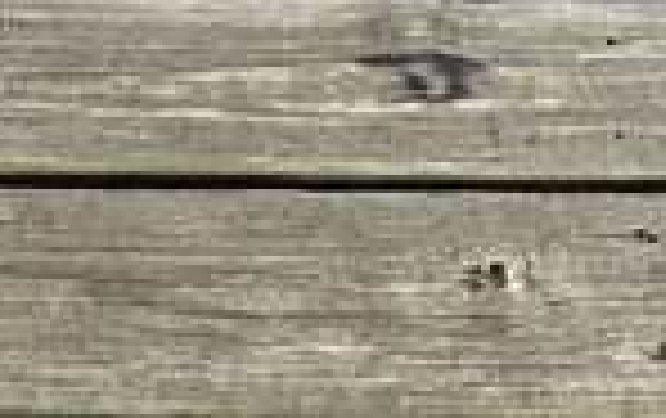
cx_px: 212
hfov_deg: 21.5
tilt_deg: -5.3
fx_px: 1745
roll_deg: +1.3
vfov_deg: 6.7
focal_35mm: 96
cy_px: -1587
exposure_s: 1/1976
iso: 50
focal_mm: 2.22
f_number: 2.2
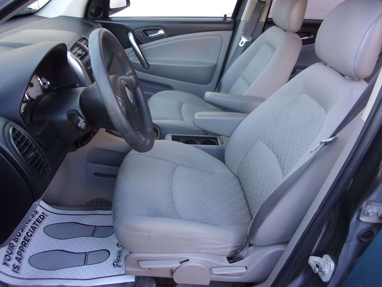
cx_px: 191
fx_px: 309
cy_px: 144
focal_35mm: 28
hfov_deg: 63.4
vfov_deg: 49.7
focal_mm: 5.1
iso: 140
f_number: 3.9
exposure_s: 1/34
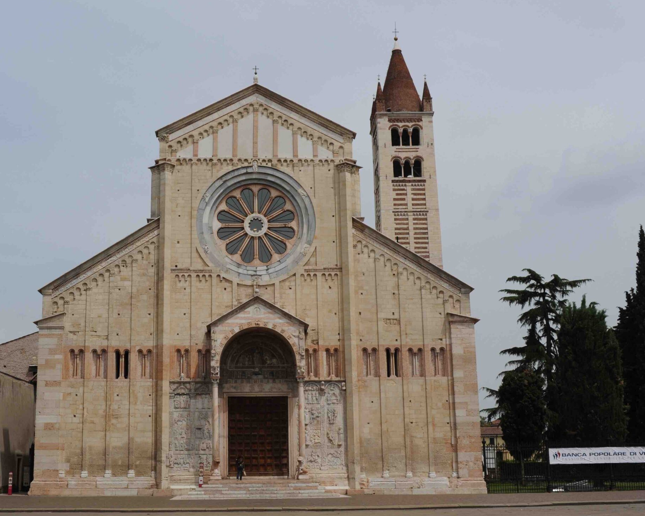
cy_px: 252
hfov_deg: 40.2
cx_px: 256
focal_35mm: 46
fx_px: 878
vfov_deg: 32.7
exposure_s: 1/500
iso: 400
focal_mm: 35
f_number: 11
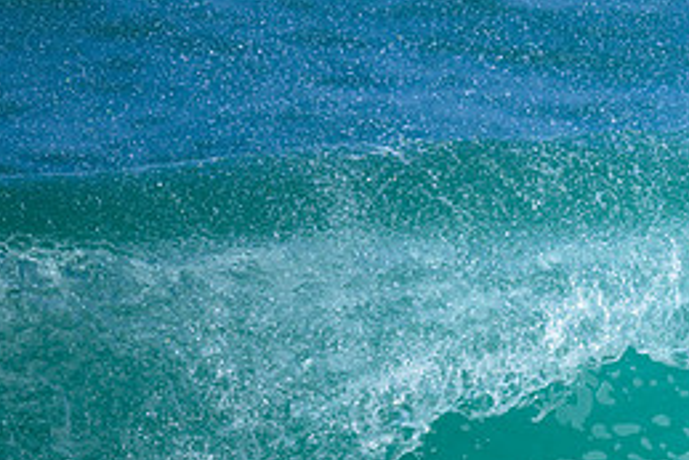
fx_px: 47144
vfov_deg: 0.6
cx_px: 994
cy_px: 422
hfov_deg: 0.8
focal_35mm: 2462
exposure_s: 1/2000
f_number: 6.3
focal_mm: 800
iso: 280
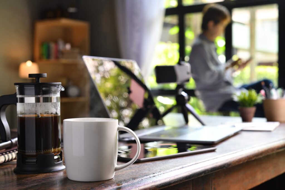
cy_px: 95
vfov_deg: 22.6
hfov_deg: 33.4
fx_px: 475
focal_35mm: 60
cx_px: 142
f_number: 7.1
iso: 250
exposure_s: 1/30
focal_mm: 60
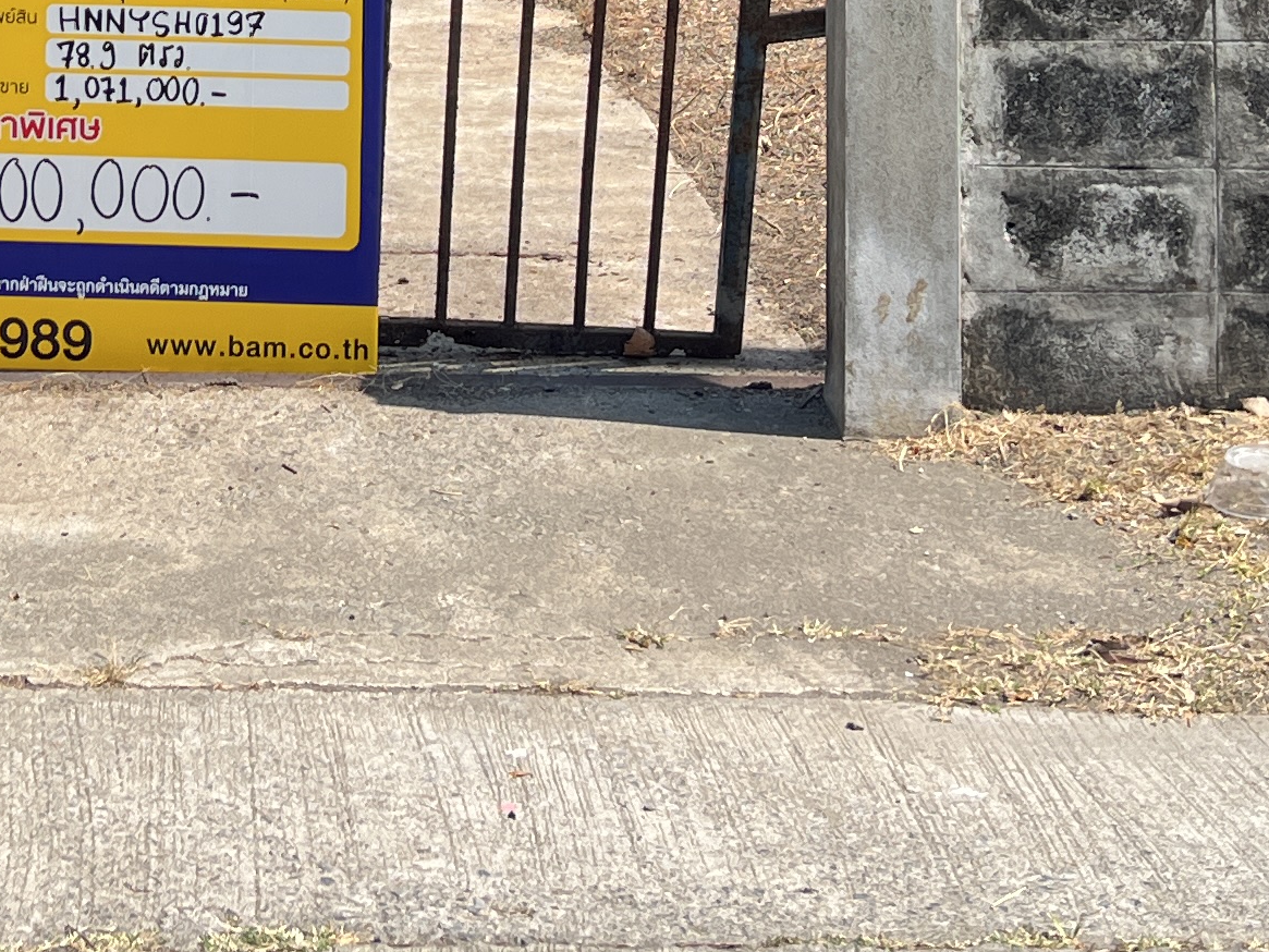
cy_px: -326
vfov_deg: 15.5
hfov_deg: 21.3
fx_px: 3300
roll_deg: -0.6
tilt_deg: -2.5
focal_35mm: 90
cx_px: 126
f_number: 1.5
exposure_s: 1/2083
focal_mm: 5.7
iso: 50
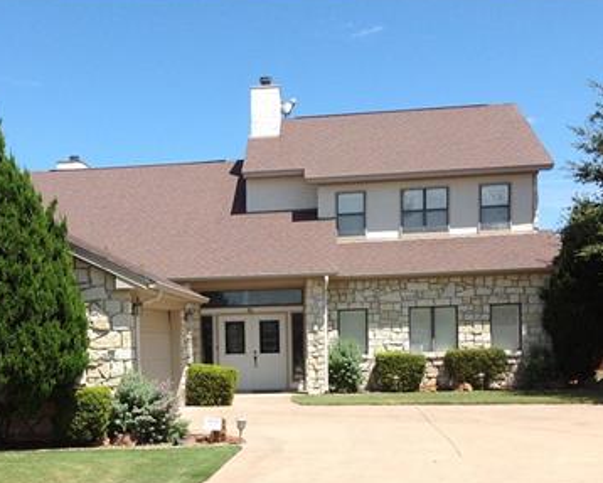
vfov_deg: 24.6
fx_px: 1090
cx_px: 167
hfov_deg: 30.5
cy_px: 384
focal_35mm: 61
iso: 80
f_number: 2.4
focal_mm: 4.28
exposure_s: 1/1592
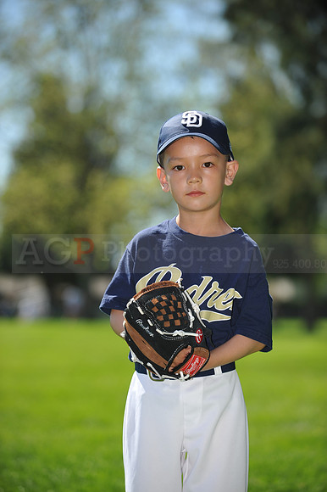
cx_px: 164
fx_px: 1773
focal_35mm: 130
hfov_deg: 10.5
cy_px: 246
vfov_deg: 15.8
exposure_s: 1/1600
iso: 200
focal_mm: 130
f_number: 4
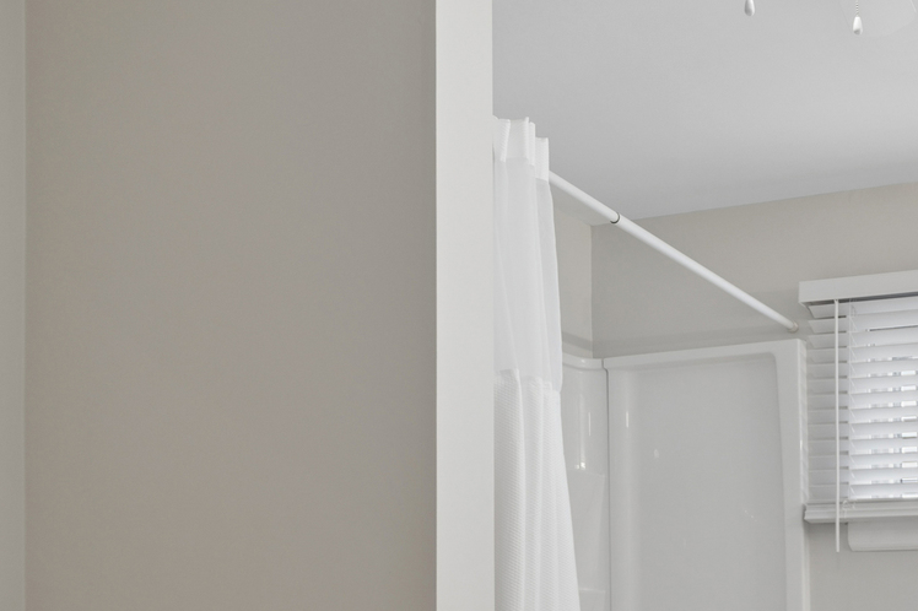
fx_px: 994
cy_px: 595
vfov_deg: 31.8
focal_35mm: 39
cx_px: 979
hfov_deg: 41.0
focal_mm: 12
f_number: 8
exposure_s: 1/13
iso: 250
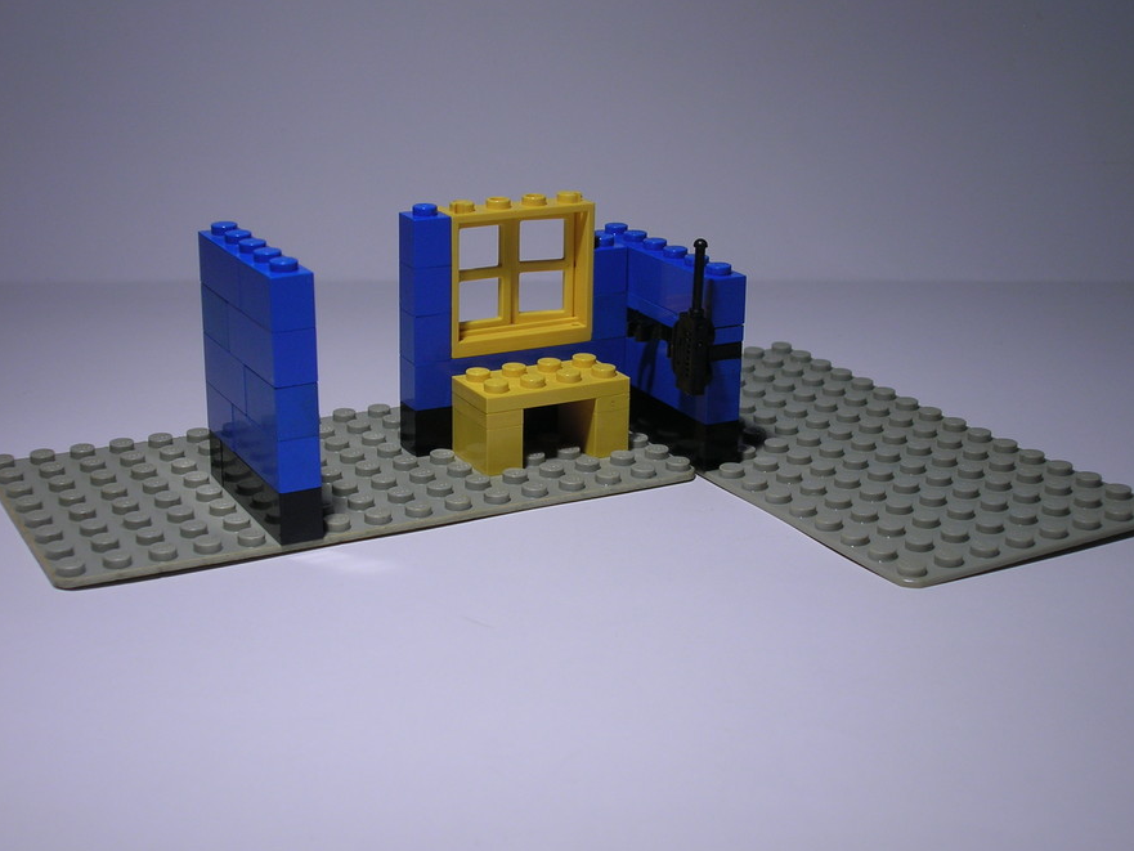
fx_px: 1671
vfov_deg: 28.6
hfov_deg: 37.5
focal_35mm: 51
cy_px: 432
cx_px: 573
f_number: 3.3
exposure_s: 1/36.4
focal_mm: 8.4
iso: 50
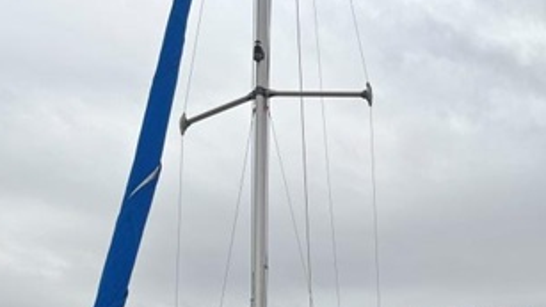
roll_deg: +1.4
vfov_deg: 17.6
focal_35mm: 59
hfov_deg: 35.2
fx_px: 855
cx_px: 350
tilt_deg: +0.8
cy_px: 504
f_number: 1.6
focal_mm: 5.1
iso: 50
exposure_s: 1/367
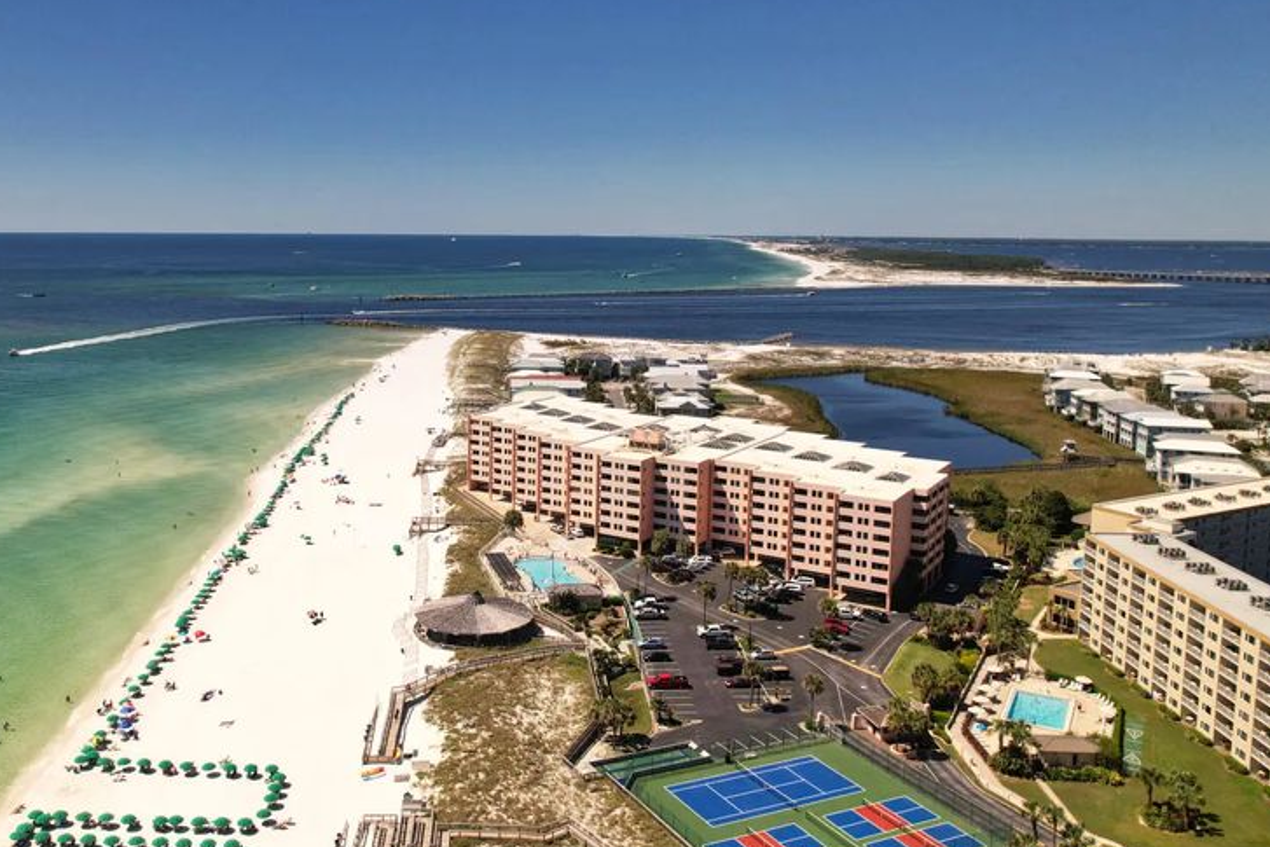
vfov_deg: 42.2
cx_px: 484
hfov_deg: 59.6
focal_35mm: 31
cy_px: 348
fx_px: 1094
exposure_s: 1/100
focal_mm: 8.38
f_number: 2.8
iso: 100
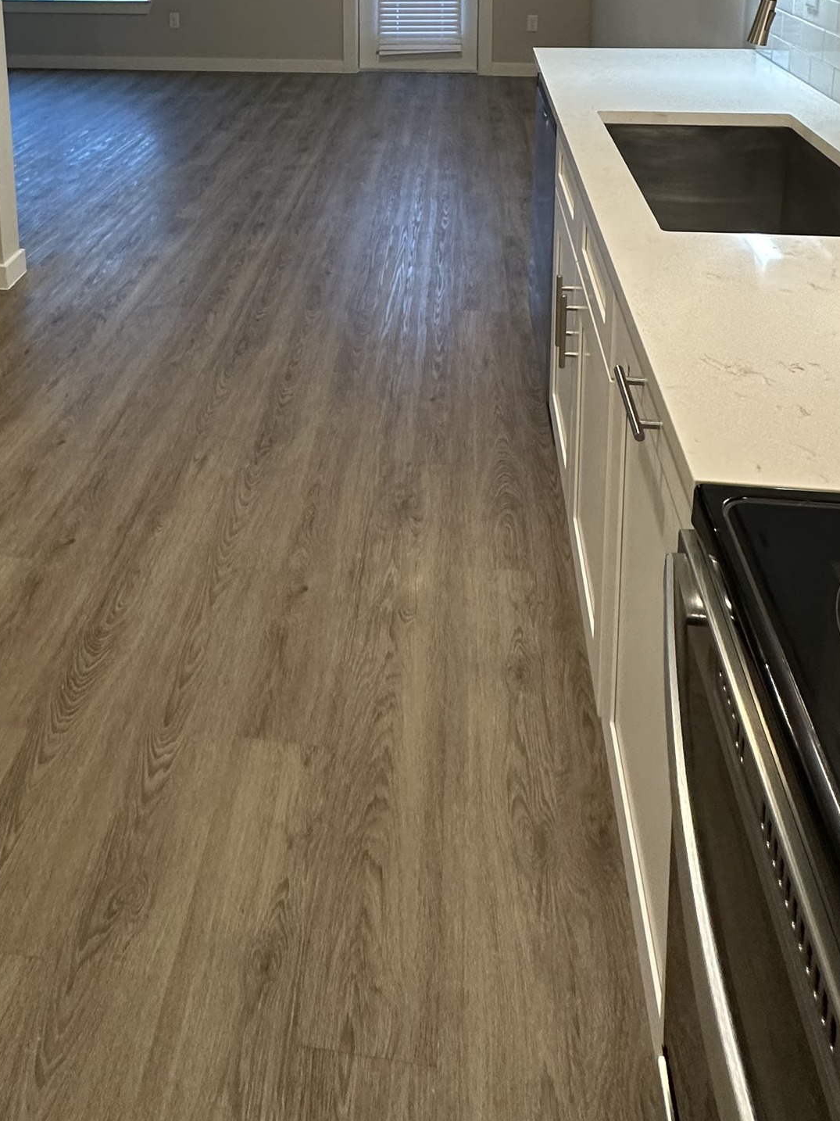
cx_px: 338
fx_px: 971
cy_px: 34
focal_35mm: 30
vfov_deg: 50.2
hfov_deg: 46.5
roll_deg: +0.9
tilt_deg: -9.9
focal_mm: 2.22
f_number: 2.2
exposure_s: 1/60
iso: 200
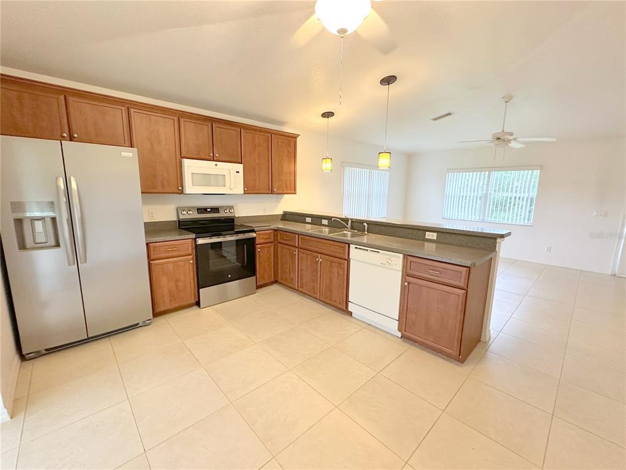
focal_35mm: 14
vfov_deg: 85.7
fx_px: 253
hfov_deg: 102.1
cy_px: 235
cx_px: 313
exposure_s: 1/60
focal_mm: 2.22
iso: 500
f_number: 2.2
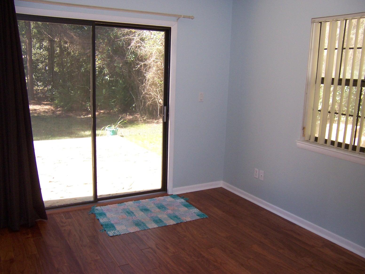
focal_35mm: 33
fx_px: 348
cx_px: 182
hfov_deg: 55.4
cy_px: 137
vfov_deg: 42.9
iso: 140
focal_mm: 5.5
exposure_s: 1/60
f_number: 2.8
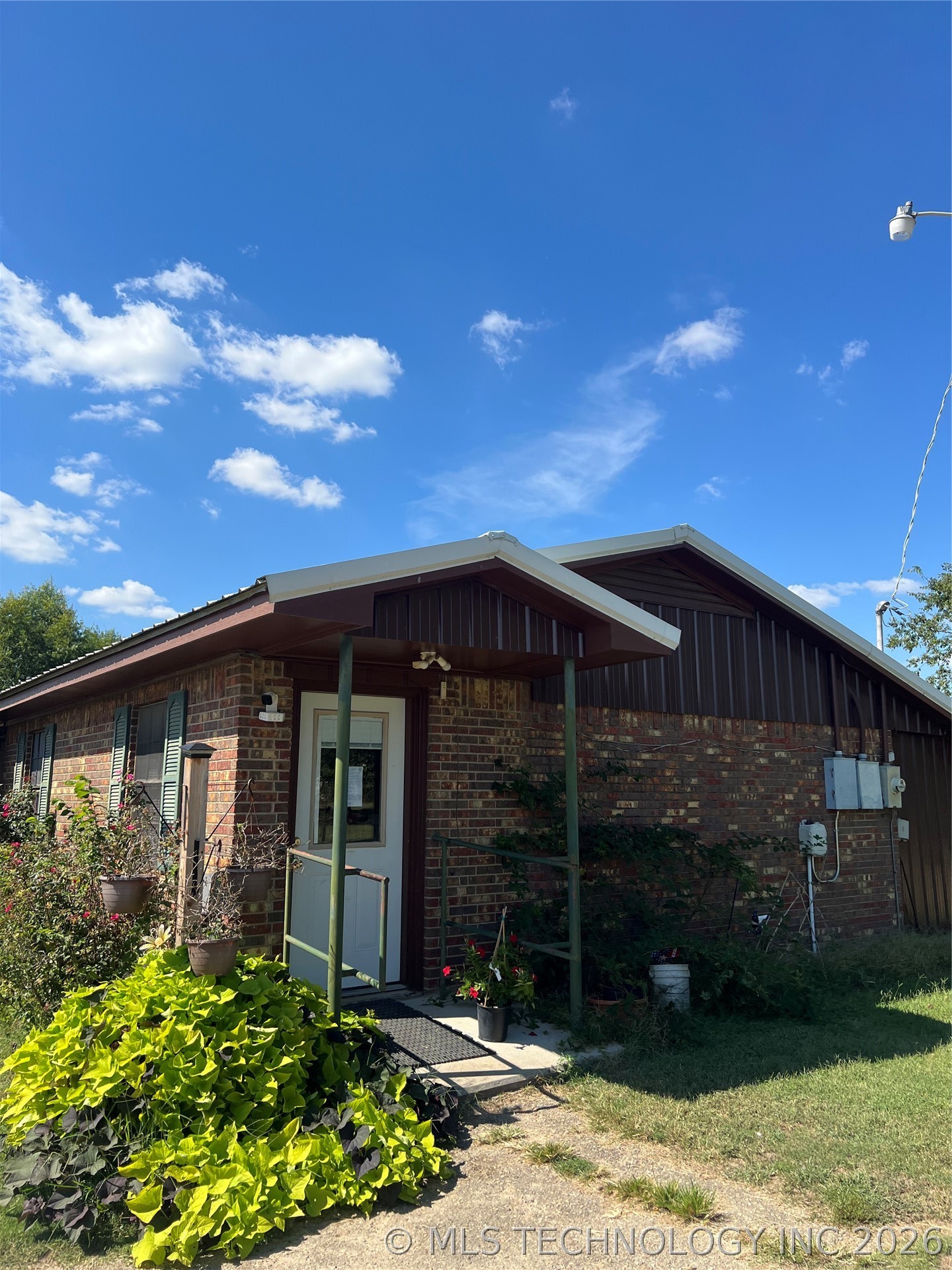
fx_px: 953
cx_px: 476
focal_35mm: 26
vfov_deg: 67.3
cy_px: 635
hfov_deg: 53.1
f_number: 1.5
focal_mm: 5.7
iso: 50
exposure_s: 1/3165
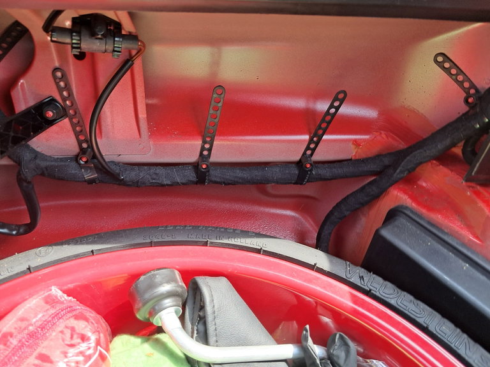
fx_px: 382
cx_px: 245
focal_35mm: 27
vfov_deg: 51.4
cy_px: 184
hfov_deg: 65.3
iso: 50
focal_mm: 4
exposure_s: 1/60
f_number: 1.8
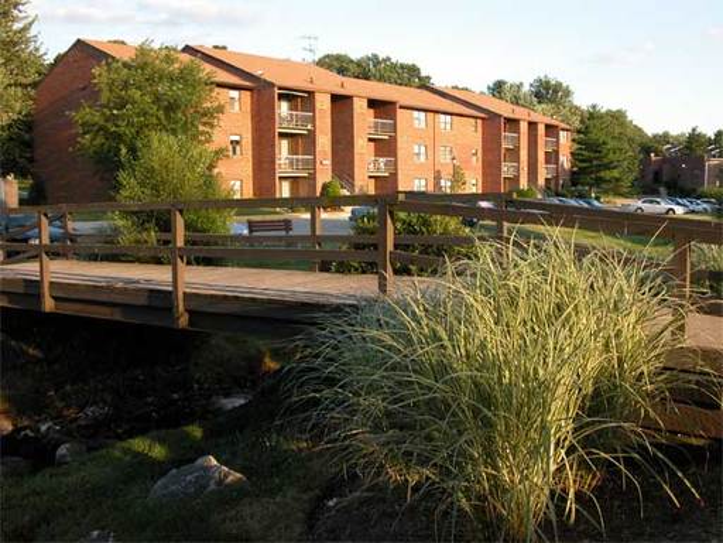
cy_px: 272
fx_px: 731
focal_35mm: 35
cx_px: 362
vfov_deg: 40.7
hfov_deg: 52.6
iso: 100
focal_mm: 8.9
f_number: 5
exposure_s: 1/155
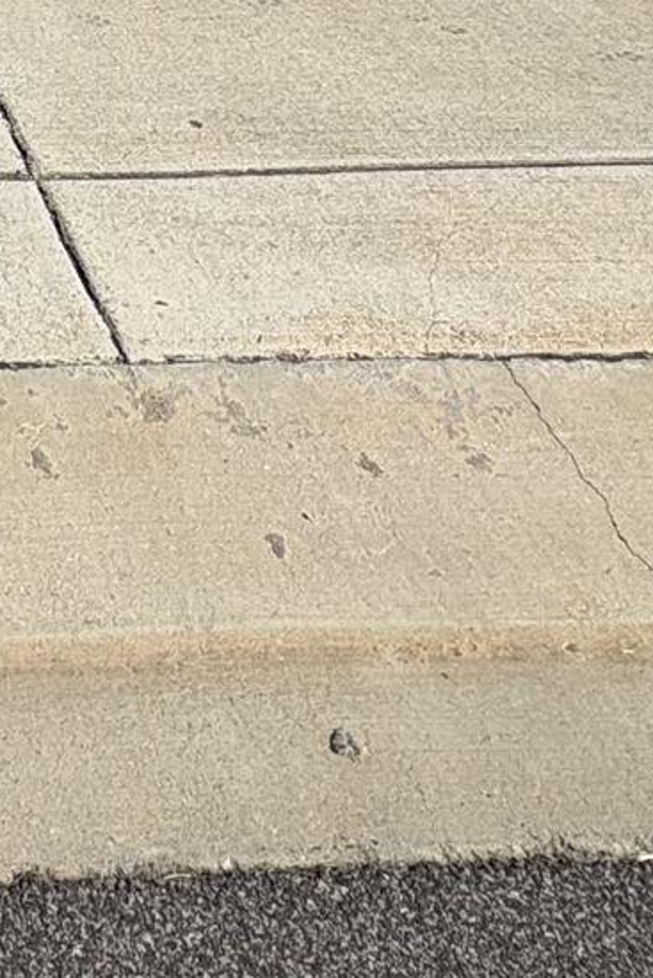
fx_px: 1659
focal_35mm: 61
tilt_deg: -0.4
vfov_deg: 23.2
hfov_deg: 19.7
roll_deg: +2.6
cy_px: -638
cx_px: -290
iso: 50
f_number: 2.2
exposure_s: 1/3546
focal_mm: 2.22
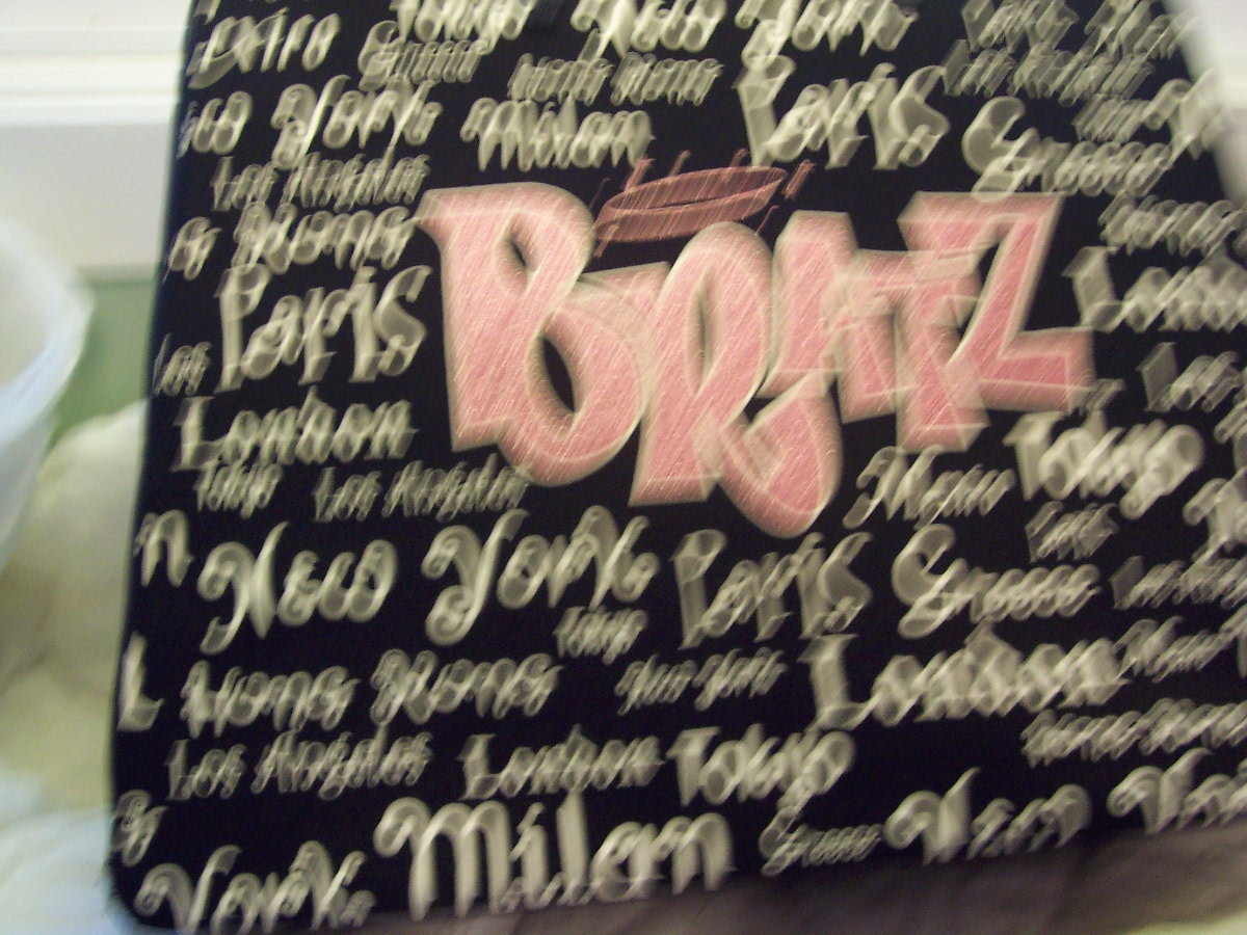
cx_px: 624
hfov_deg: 50.1
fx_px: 1333
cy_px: 468
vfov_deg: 38.7
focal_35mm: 37
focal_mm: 5.6
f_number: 2.8
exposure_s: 1/8
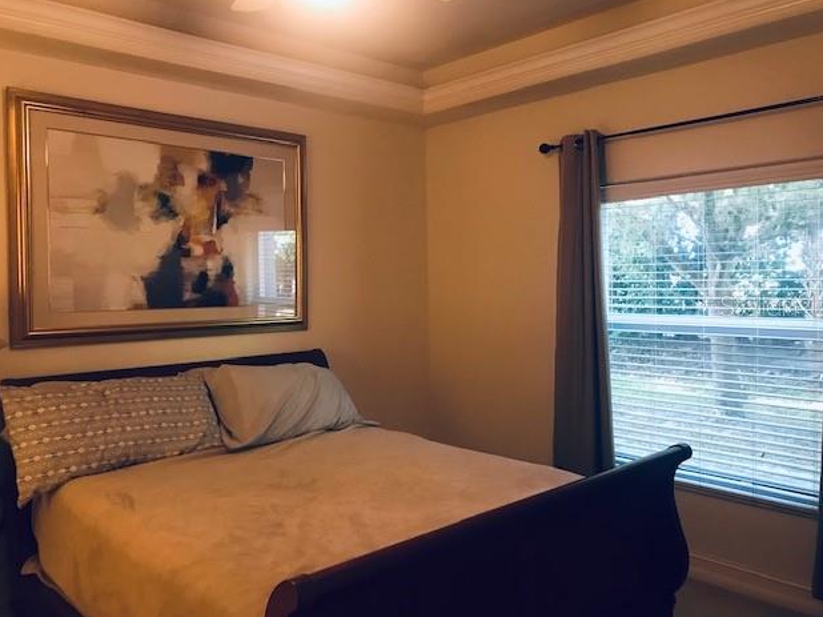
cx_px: 419
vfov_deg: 48.2
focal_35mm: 29
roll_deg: +0.4
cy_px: 305
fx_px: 689
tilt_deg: -1.9
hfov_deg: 61.7
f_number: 1.8
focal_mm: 3.99
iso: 80
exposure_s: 1/15
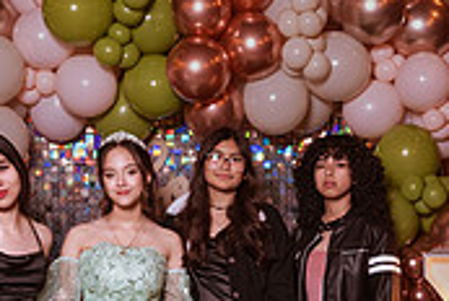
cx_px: 273
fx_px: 837
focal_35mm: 67
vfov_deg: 19.6
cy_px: 326
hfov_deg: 29.9
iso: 1600
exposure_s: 1/100
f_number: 4.5
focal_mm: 20
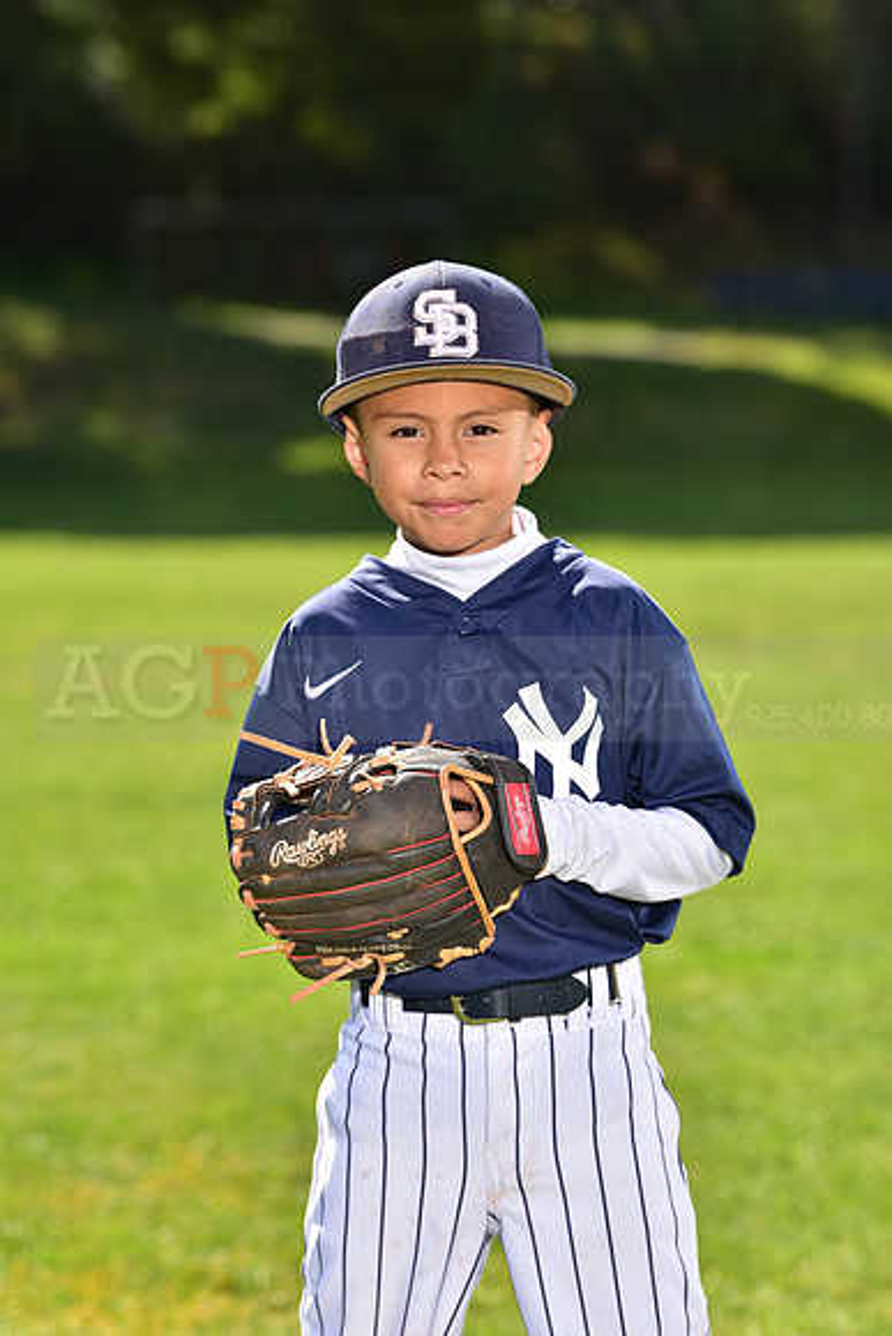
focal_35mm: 150
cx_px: 446
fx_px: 5571
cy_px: 668
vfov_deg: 13.7
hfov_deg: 9.2
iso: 100
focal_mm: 150
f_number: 5.6
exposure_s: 1/250
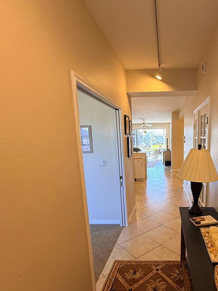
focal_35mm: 22
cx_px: 160
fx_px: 185
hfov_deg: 58.3
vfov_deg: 75.5
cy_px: 176
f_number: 2.2
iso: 200
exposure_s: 1/120
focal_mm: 2.22
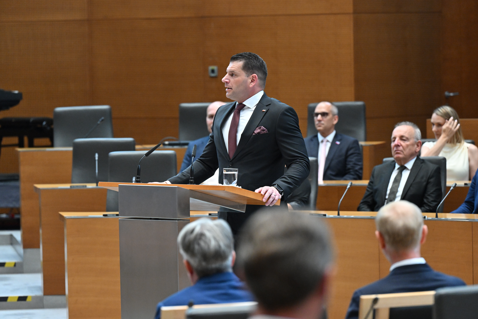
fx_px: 2655
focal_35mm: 200
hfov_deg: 10.3
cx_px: 239
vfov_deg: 6.9
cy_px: 160
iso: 4000
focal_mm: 200
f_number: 4.5
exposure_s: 1/200
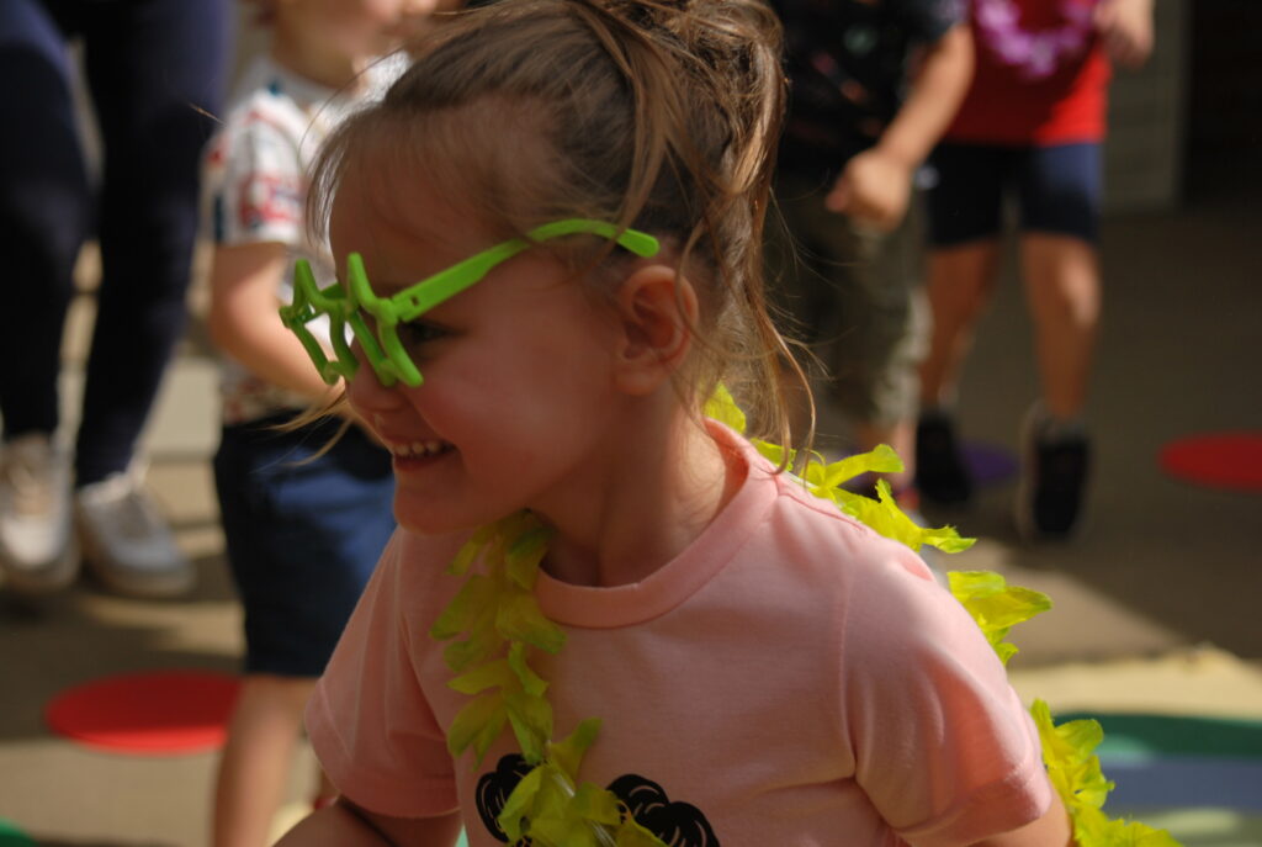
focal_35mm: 82
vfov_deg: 16.6
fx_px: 2898
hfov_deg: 24.6
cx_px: 631
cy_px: 424
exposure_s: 1/500
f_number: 4.5
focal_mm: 55
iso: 140
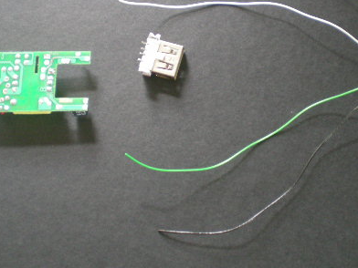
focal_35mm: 62
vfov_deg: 23.4
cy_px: 71
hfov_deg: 31.2
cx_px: 198
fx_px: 641
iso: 200
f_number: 3.1
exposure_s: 1/9.1
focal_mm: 6.3
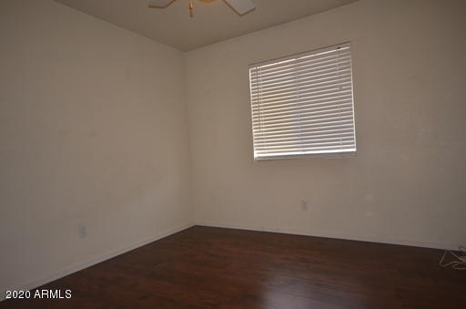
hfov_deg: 77.4
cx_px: 233
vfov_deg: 55.9
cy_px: 154
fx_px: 291
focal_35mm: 22
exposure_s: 1/60
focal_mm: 15
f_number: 5
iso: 800
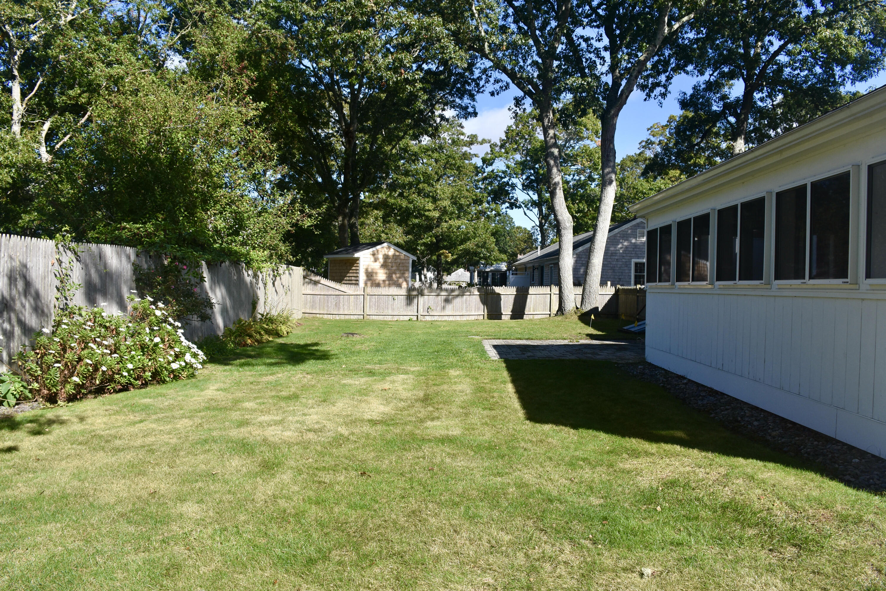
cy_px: 296
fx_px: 665
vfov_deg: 47.9
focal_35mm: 27
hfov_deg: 67.4
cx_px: 443
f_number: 8
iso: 280
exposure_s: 1/500
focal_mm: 18
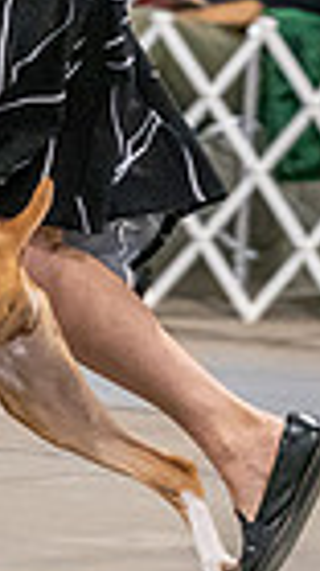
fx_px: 7375
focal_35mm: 488
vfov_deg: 4.4
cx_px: -258
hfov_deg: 2.5
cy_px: -31
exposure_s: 1/250
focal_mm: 112
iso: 6400
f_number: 3.5
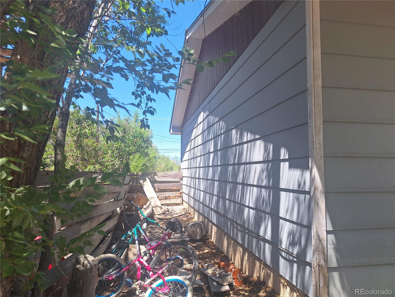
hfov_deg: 73.9
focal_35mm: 23
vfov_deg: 58.9
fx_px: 262
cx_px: 198
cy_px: 148
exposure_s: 1/1022
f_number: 1.8
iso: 40
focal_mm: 5.54
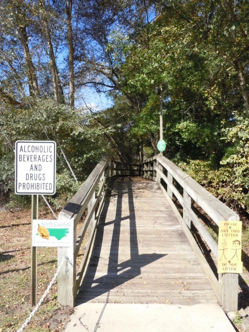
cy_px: 166
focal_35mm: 28
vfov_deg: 63.4
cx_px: 124
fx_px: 269
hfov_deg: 49.7
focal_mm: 5
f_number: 3.7
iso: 100
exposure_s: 1/320
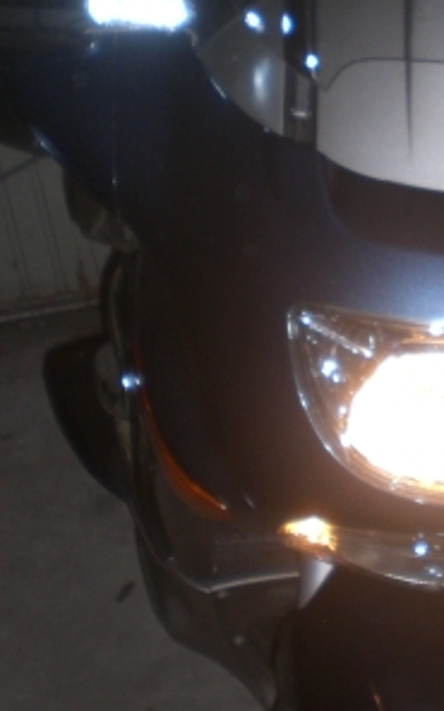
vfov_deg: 23.6
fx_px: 1684
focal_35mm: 87
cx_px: 439
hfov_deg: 14.8
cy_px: 178
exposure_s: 1/60
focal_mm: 6.3
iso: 100
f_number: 3.1
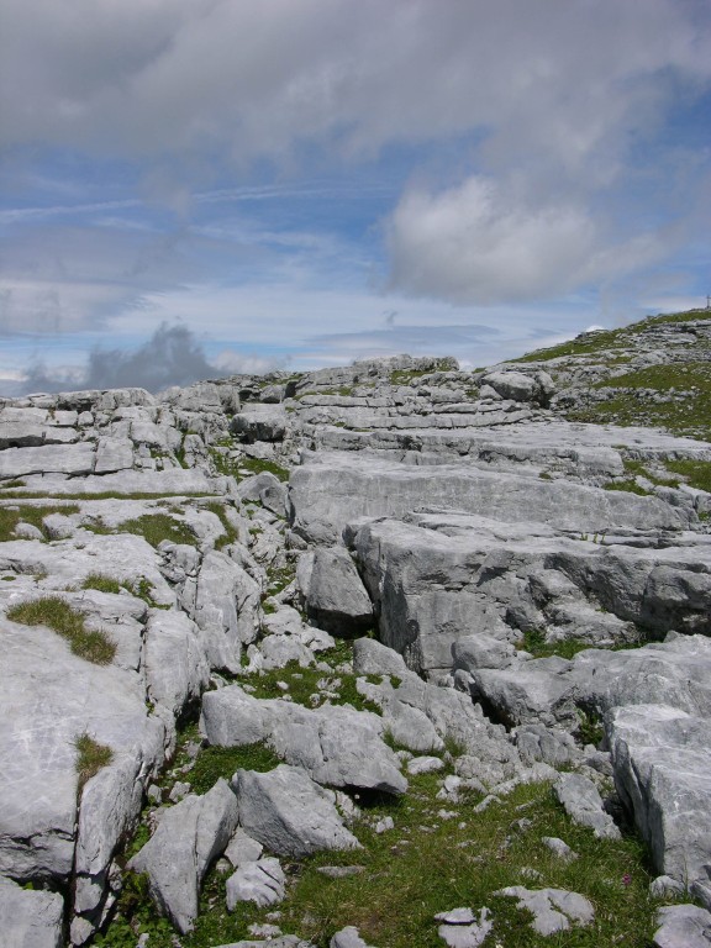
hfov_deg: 40.7
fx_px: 959
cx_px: 356
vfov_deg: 52.6
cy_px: 474
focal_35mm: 35
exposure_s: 1/379
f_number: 7.1
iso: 50
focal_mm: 8.9
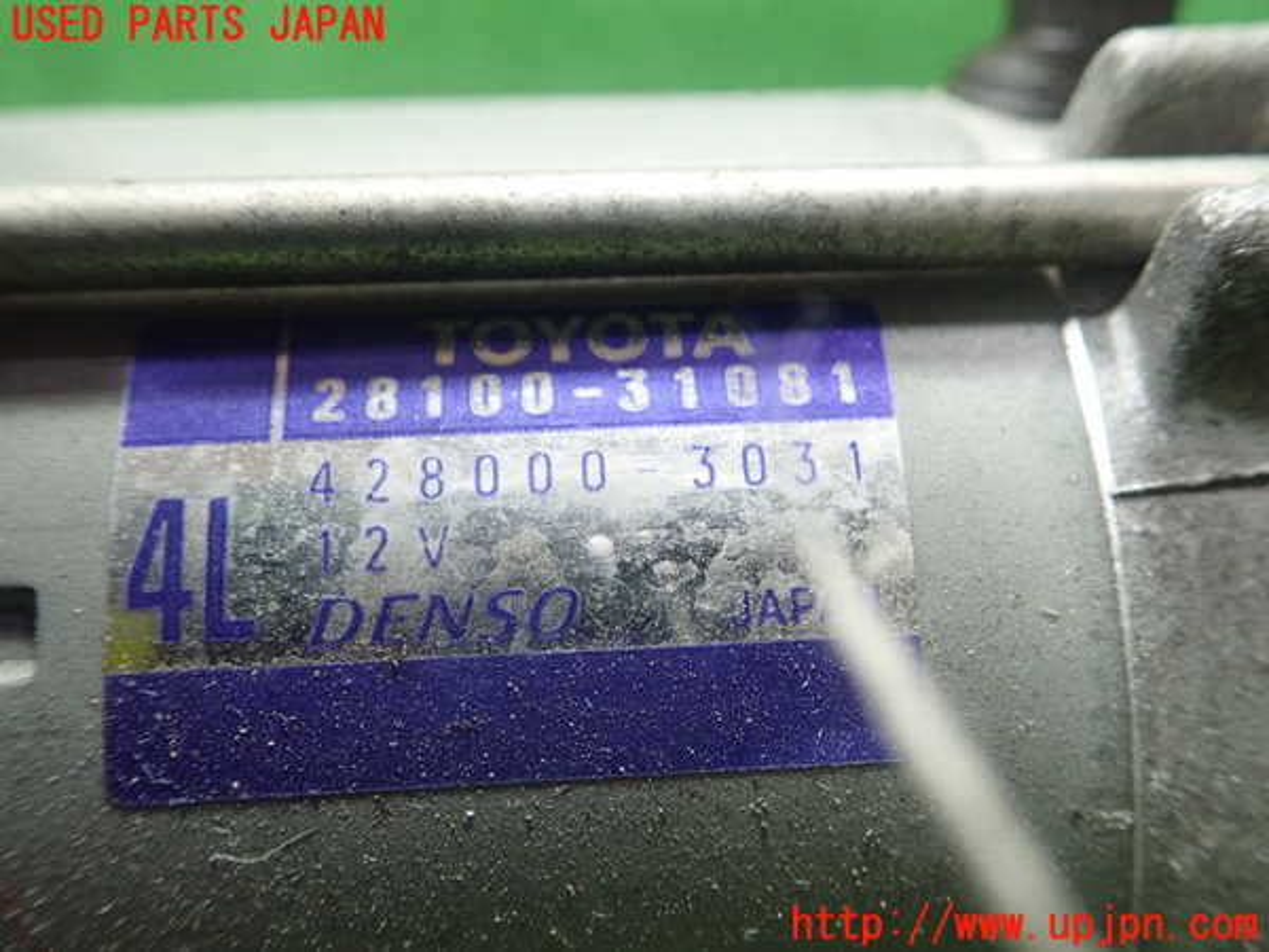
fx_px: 1100
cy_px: 476
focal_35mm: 30
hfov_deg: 60.0
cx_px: 634
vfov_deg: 46.8
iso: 800
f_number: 2.3
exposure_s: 1/100
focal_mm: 5.5
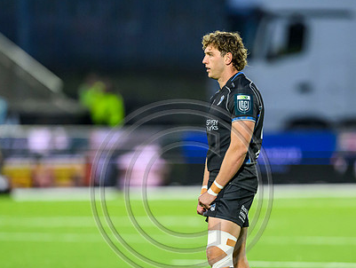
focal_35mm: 721
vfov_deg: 2.1
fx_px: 7426
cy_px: 160
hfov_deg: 2.7
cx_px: 205
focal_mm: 400
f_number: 3.2
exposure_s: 1/1600
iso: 4000
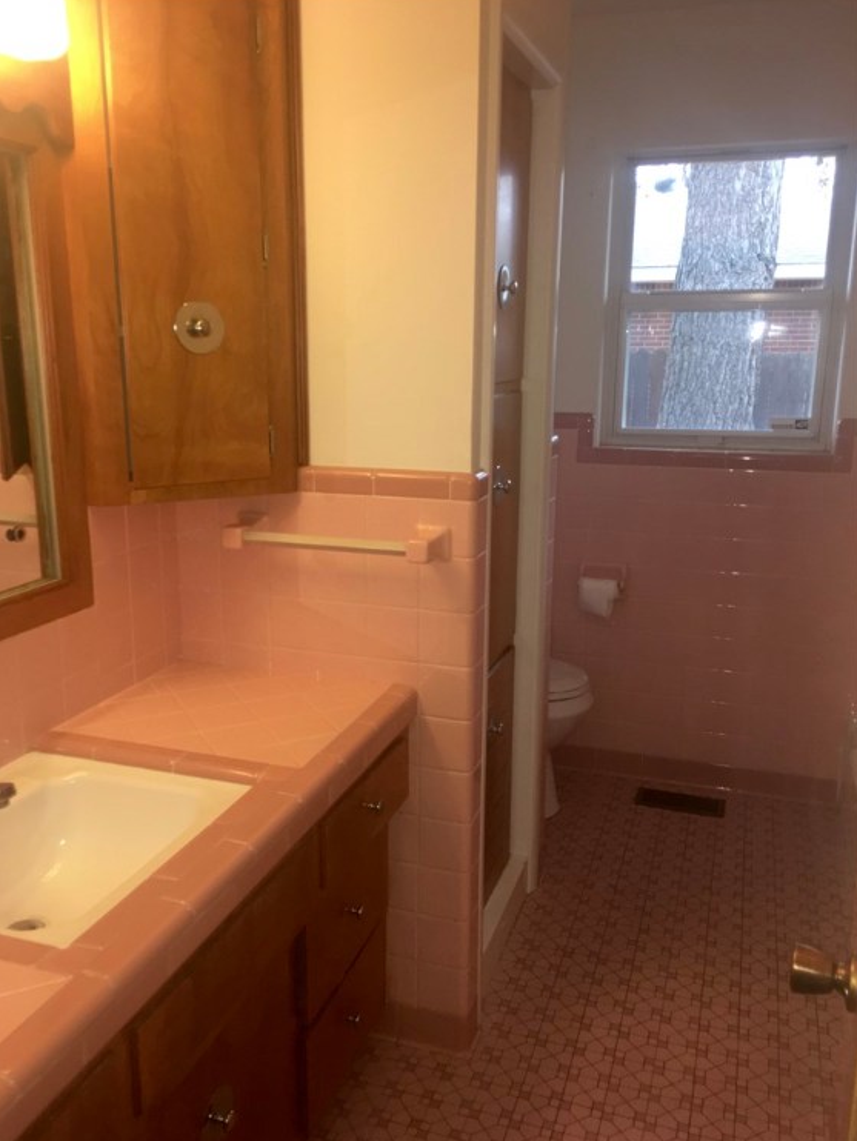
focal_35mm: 30
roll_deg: +1.0
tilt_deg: -12.9
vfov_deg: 59.9
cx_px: 417
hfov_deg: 46.8
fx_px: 990
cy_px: 580
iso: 64
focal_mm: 4.15
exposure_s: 1/17
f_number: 2.2
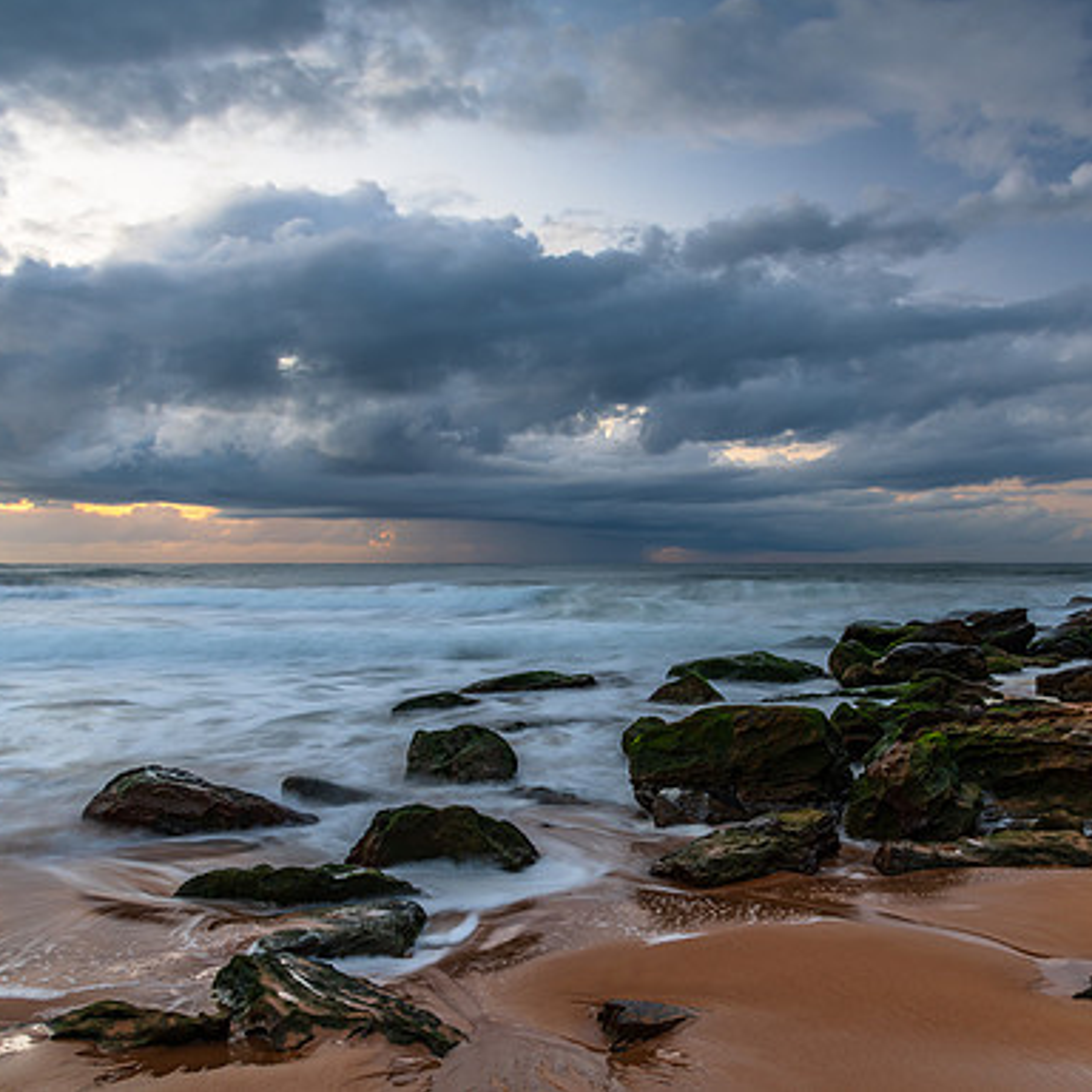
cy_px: 545
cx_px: 577
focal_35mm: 31
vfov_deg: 52.5
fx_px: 1106
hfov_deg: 52.5
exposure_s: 2
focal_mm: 24
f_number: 11
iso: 50
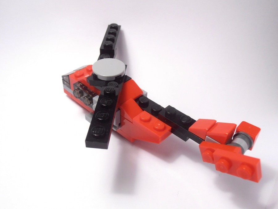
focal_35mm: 37
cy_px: 104
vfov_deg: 38.7
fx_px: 297
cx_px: 139
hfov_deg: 50.1
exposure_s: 1/80
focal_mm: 6.61
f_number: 3.9
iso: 80
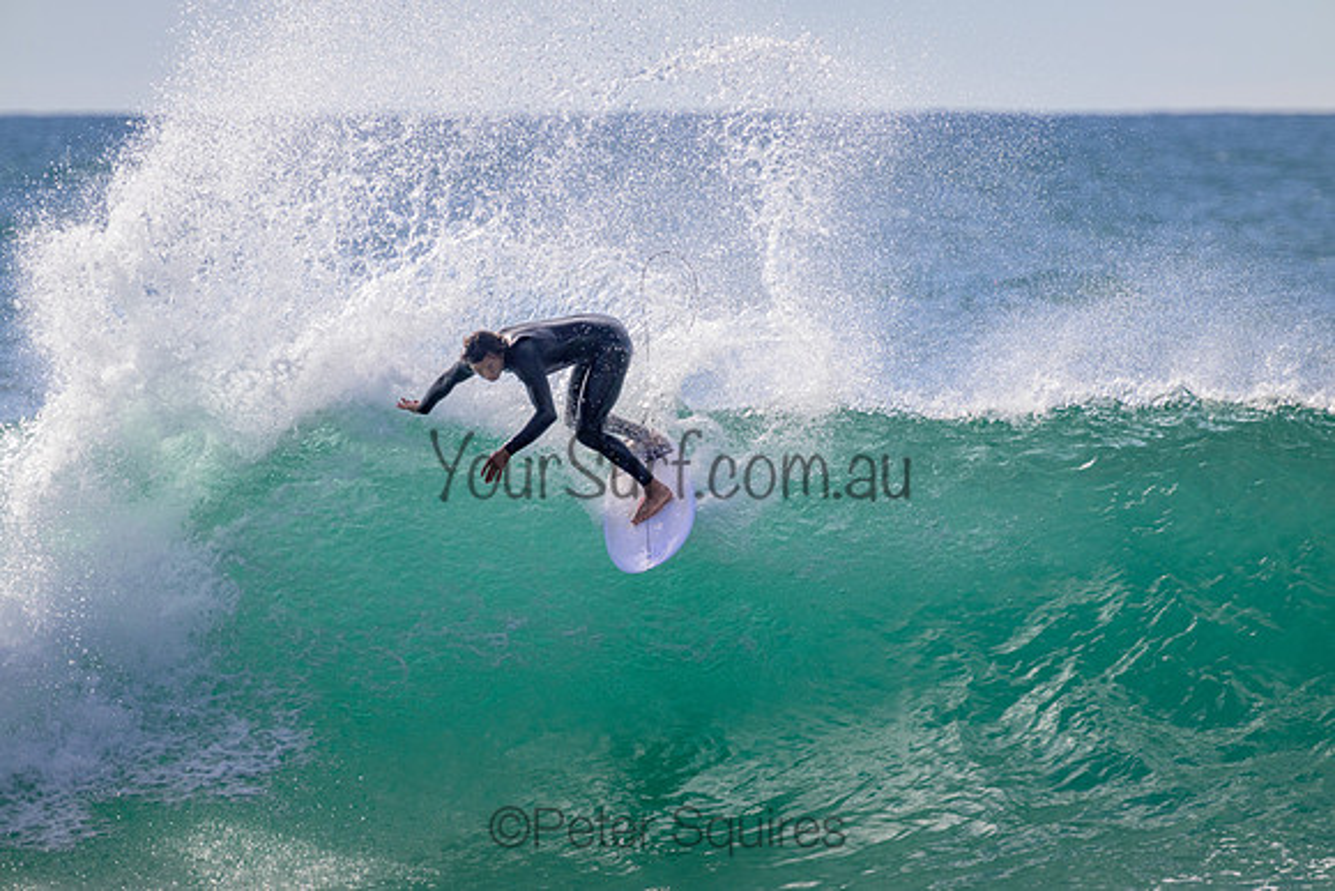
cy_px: 446
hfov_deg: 2.6
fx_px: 29672
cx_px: 668
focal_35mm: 800
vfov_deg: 1.7
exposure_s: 1/1250
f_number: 11
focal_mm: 800
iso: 640
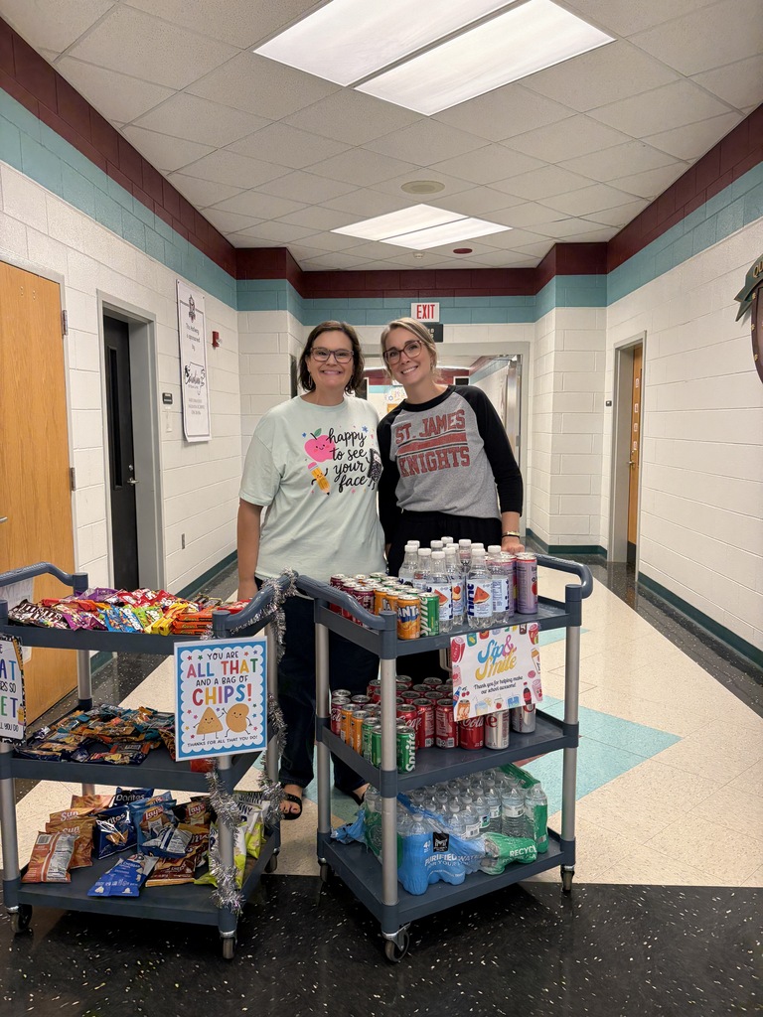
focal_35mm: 26
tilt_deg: -6.5
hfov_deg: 53.1
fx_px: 764
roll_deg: +0.5
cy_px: 508
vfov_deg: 67.3
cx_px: 382
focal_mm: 5.96
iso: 200
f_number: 1.6
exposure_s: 1/120
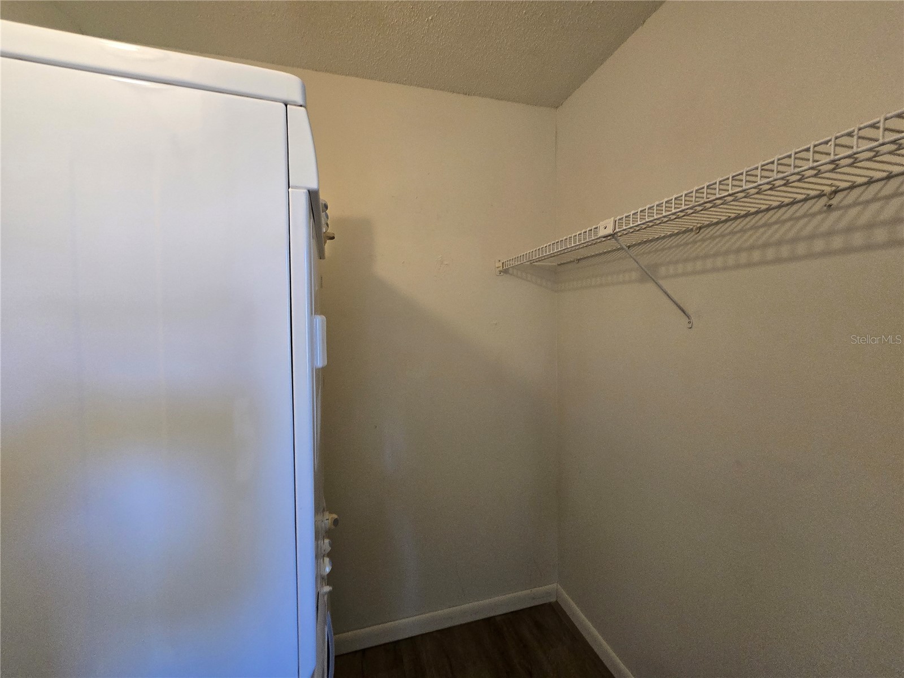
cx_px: 452
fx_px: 339
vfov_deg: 89.9
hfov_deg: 106.2
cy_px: 339
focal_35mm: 13
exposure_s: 1/60
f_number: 2.2
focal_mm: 2.2
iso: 200
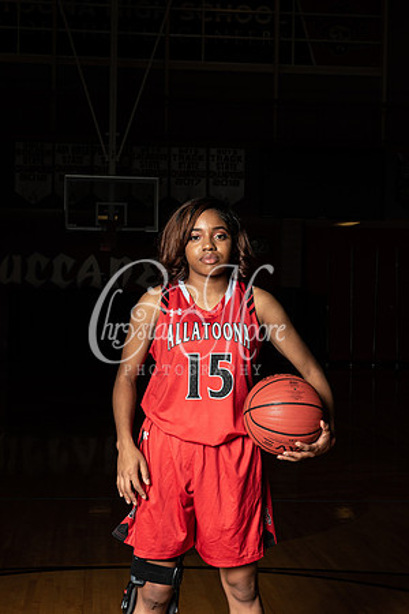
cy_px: 307
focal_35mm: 70
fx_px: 1193
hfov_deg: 19.5
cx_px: 204
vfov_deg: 28.8
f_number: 14
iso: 320
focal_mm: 70
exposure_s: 1/200
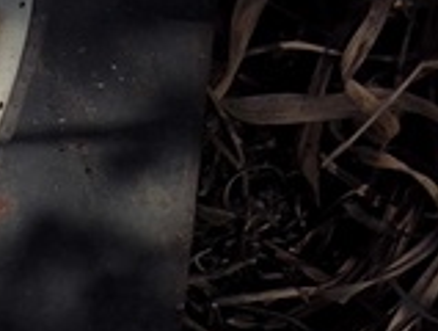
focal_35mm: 251
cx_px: -398
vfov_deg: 5.9
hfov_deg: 7.6
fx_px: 3183
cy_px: 439
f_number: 1.7
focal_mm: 4.71
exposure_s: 1/3604
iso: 50
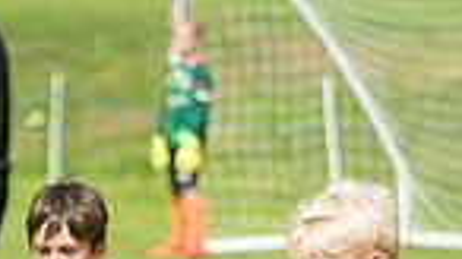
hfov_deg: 3.3
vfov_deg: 1.8
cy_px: 608
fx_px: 8033
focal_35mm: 656
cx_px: -127
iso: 250
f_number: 3.2
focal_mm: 105
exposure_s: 1/3200
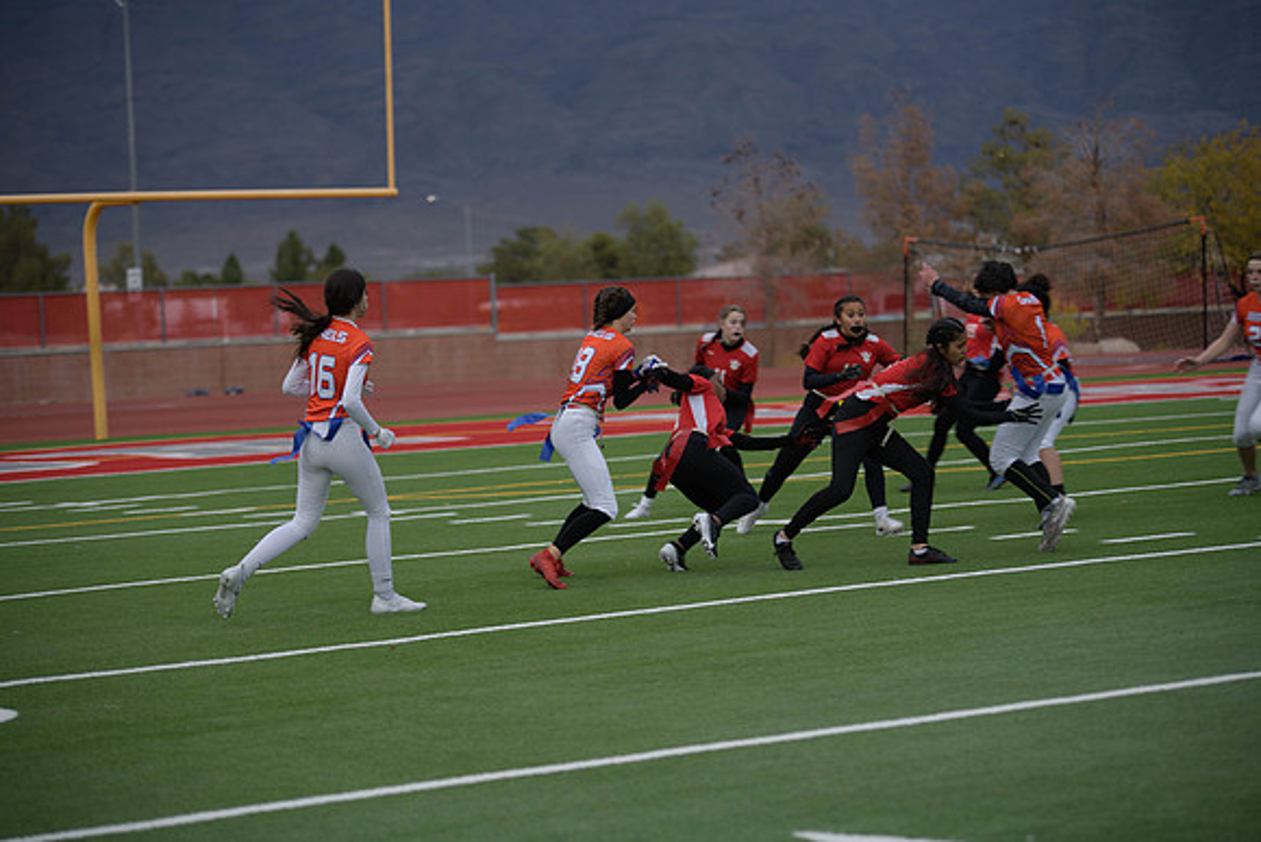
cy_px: 421
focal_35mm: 110
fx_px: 3854
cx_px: 630
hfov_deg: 18.6
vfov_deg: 12.5
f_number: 2.8
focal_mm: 110
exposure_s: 1/200
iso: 90
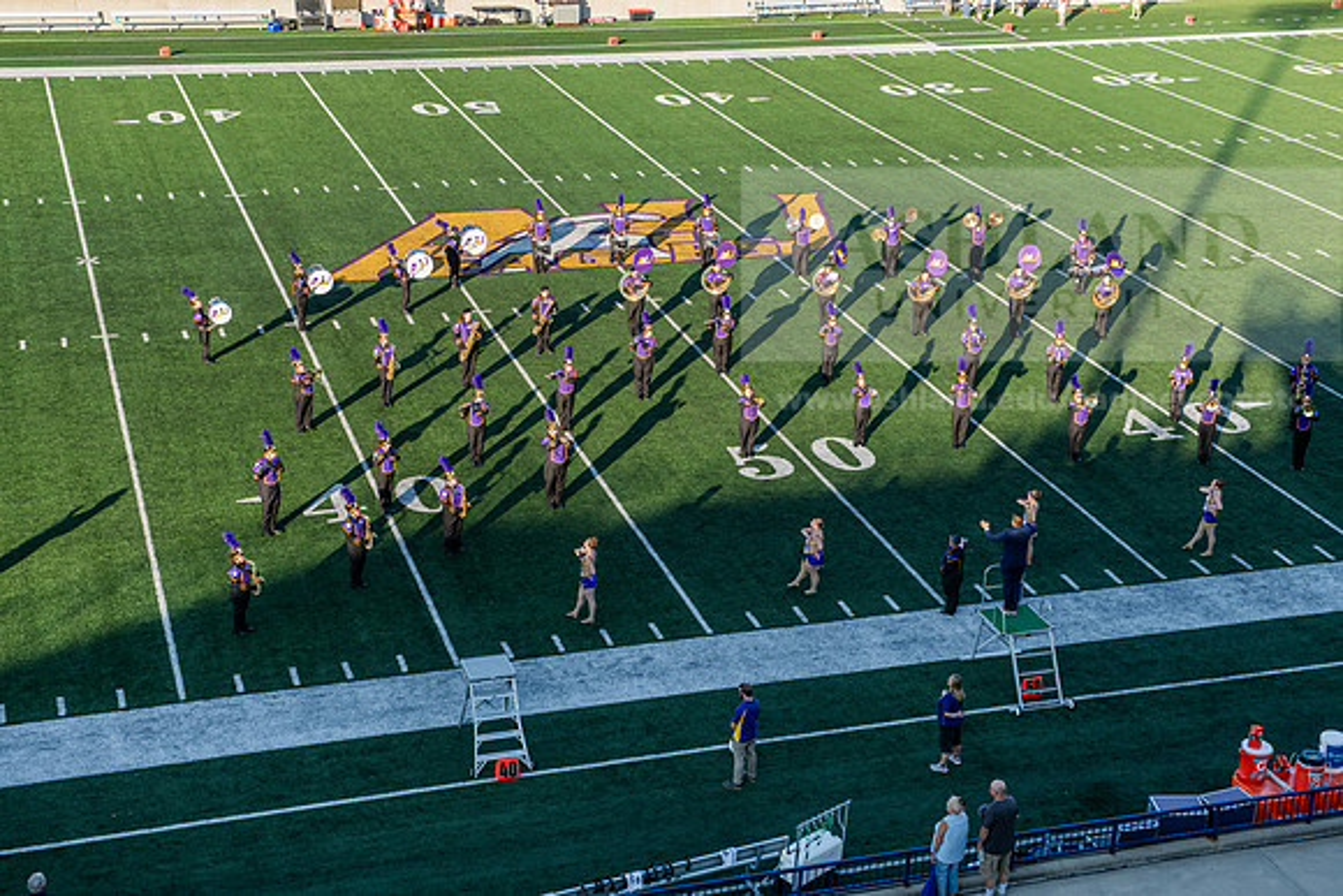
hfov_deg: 35.6
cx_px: 672
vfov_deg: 24.2
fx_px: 2090
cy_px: 448
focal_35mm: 56
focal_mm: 56
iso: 320
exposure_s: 1/500
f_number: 5.6
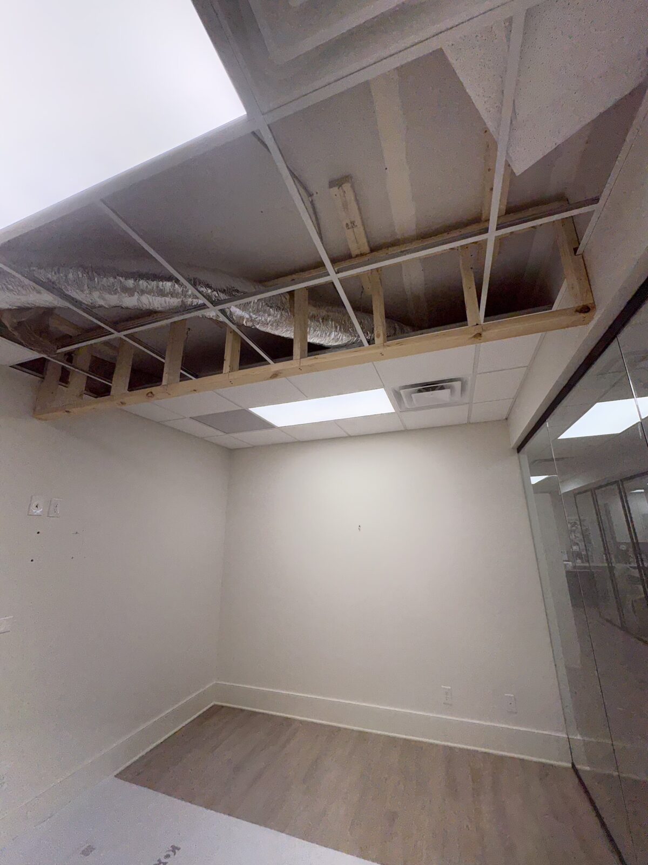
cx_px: 324
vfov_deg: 102.1
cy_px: 432
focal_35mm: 14
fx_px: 349
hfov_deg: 85.7
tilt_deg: +15.2
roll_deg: +0.8
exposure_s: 1/132
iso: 100
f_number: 2.2
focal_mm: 2.22
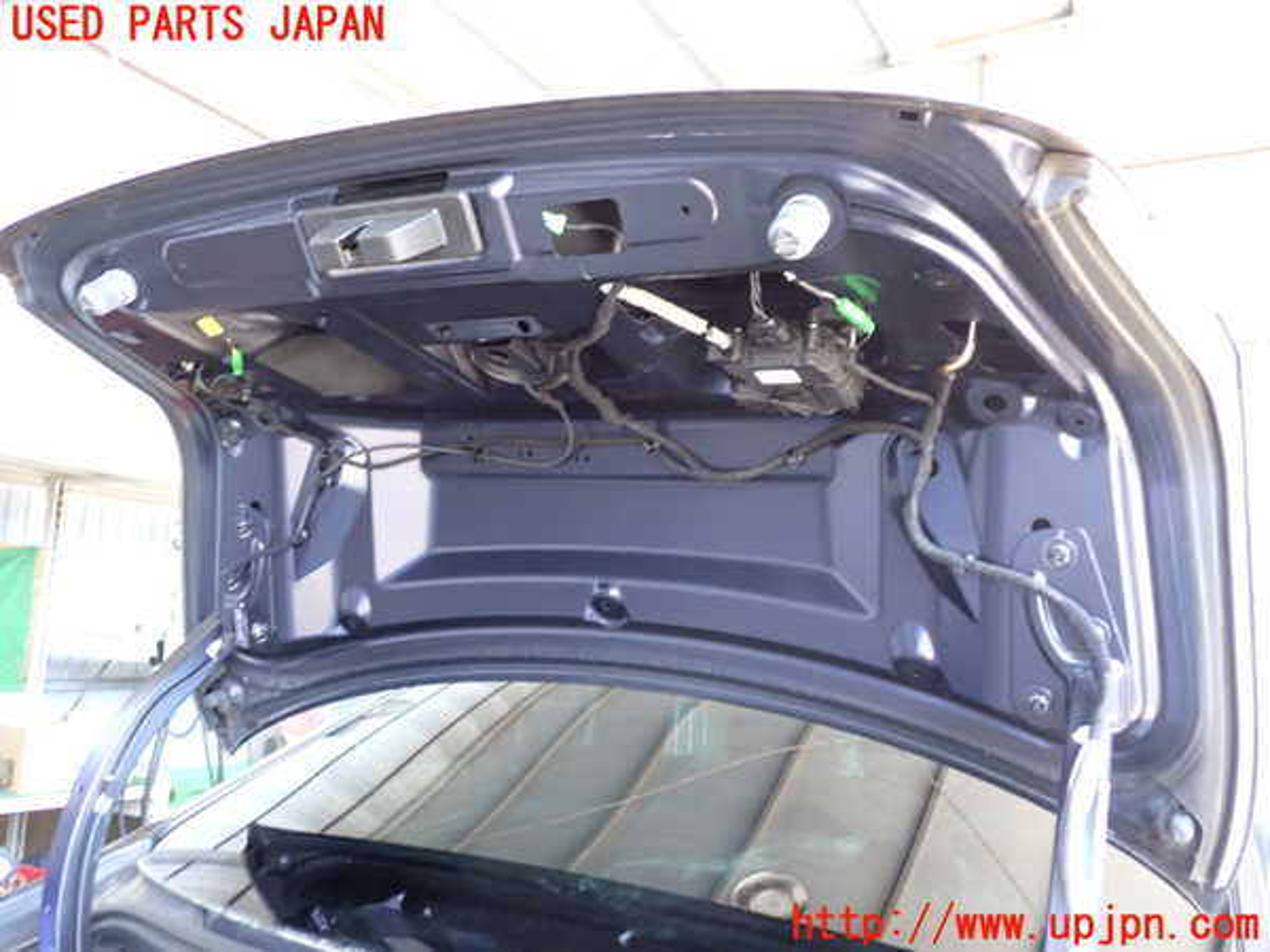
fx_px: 1101
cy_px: 476
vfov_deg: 46.8
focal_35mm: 30
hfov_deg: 60.0
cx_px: 635
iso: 200
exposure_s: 1/30
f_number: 2.3
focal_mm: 5.4
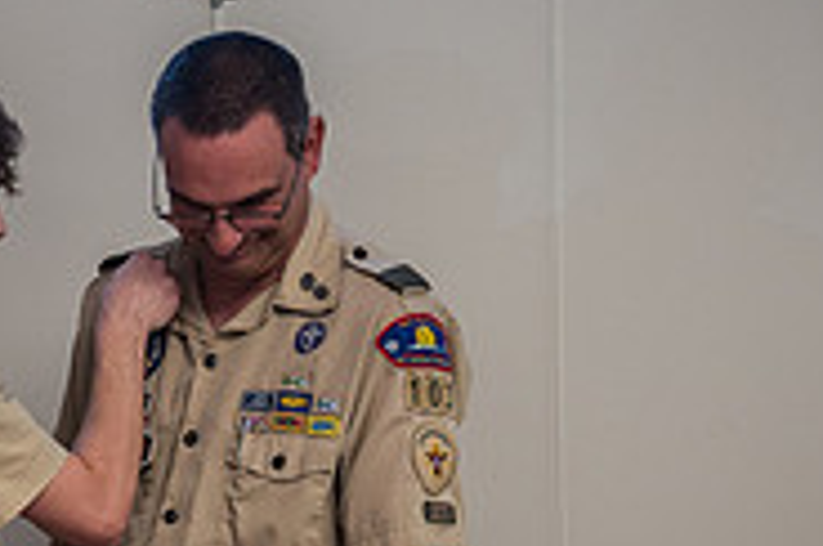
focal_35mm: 290
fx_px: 6618
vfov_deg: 4.7
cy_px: 264
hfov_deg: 7.1
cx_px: -67
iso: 1600
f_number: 4
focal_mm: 92
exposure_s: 1/125
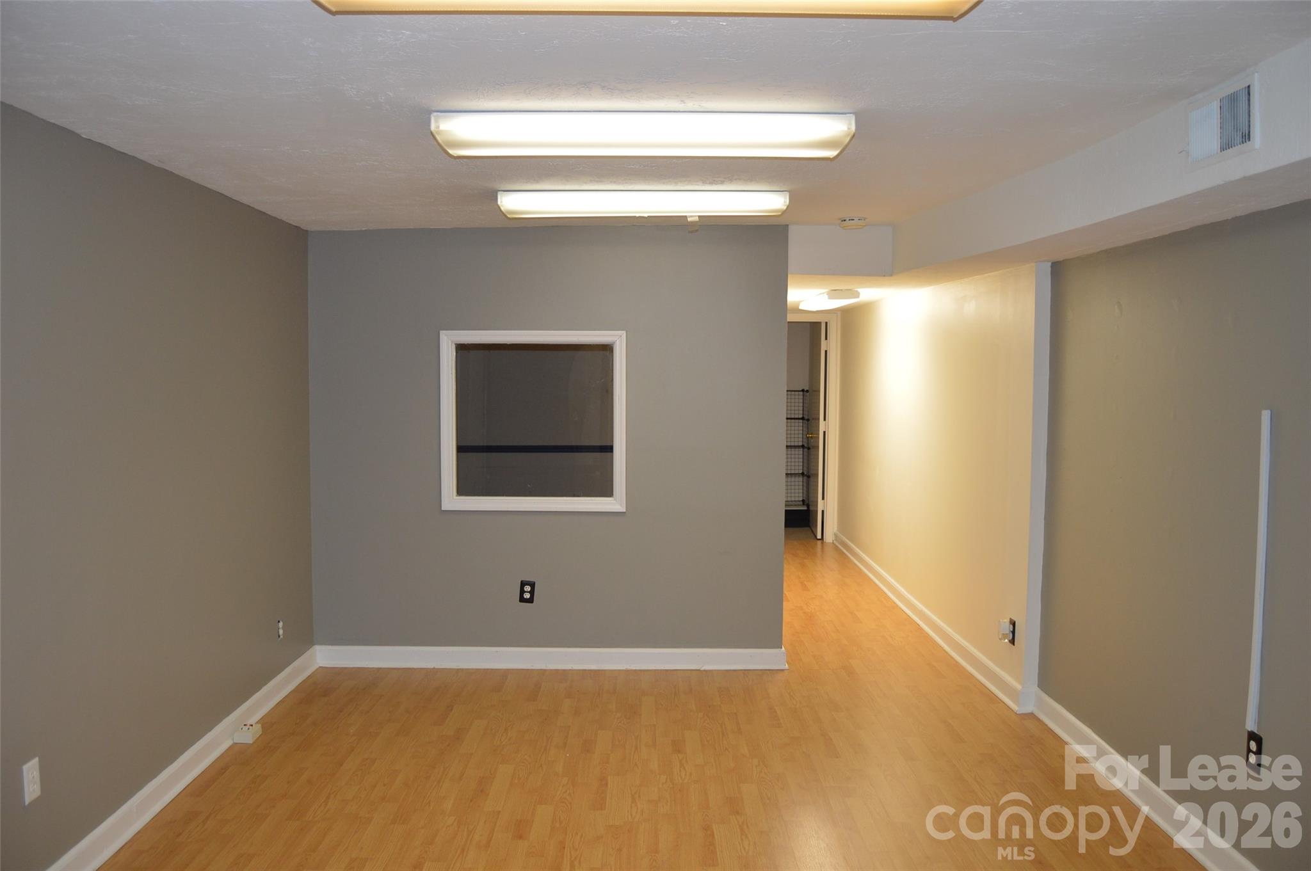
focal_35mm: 27
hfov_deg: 67.4
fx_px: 982
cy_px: 436
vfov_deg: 47.8
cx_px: 656
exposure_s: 1/100
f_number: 4
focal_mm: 18
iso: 400
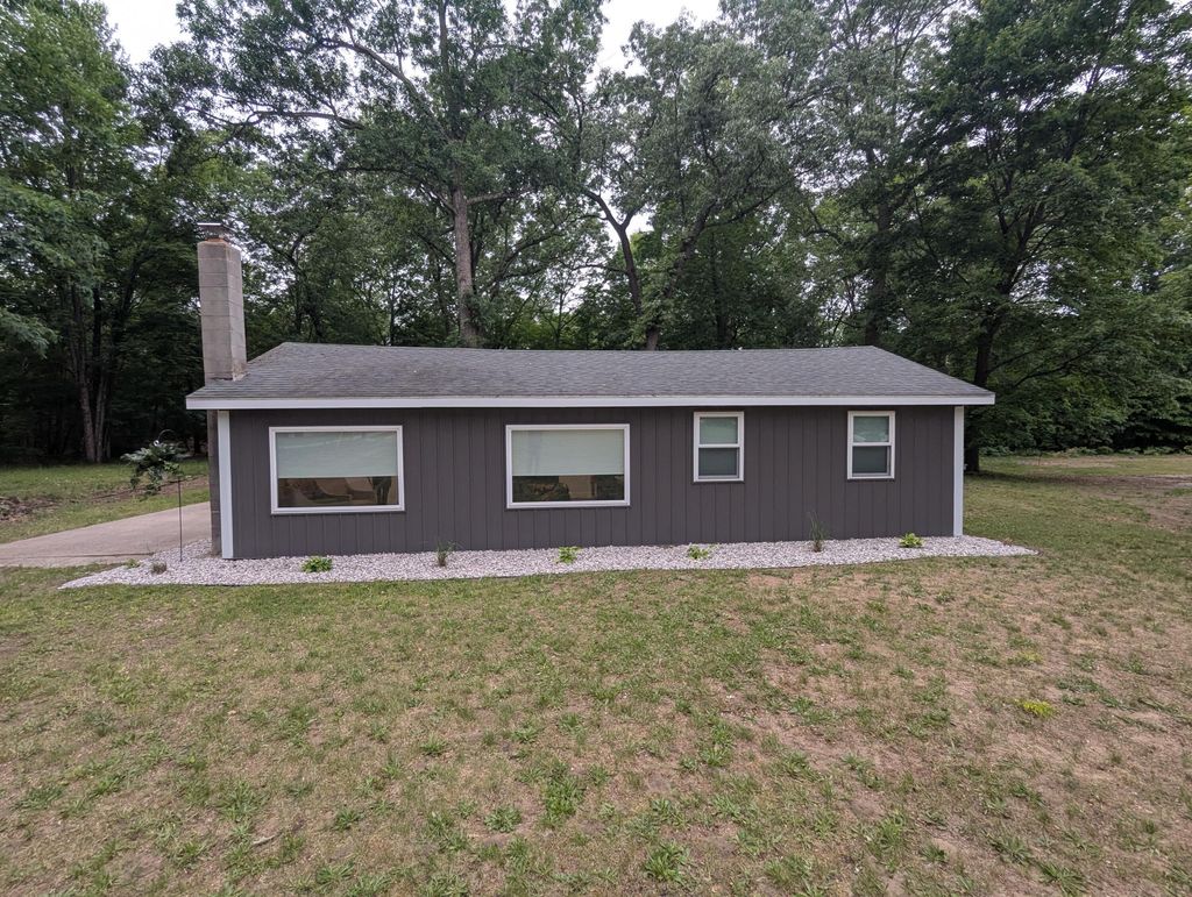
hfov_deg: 94.4
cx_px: 596
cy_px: 448
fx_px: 552
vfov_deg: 78.2
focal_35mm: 16
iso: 138
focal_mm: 2.35
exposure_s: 1/100
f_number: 2.2
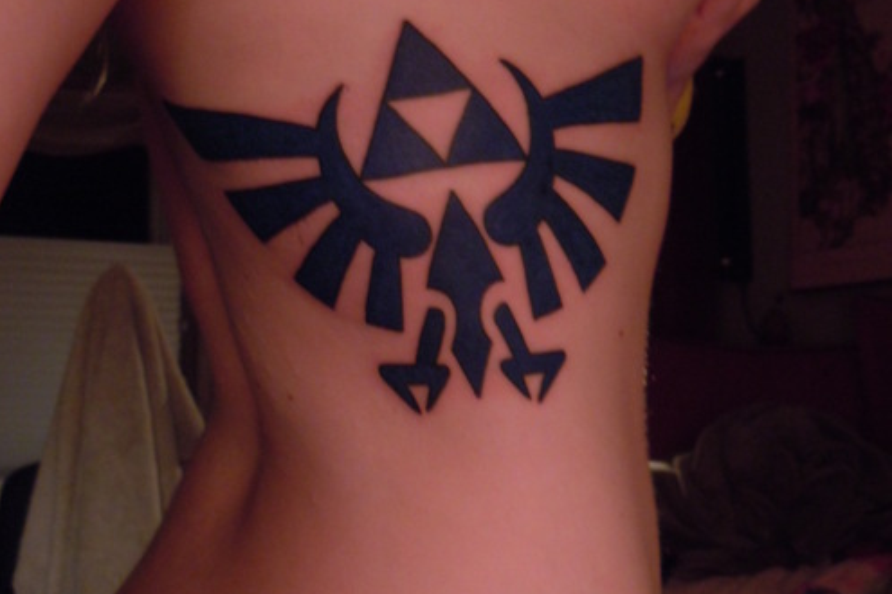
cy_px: 336
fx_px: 1041
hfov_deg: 46.4
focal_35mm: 42
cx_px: 449
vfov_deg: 31.9
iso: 400
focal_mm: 5.4
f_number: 3.5
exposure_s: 1/4
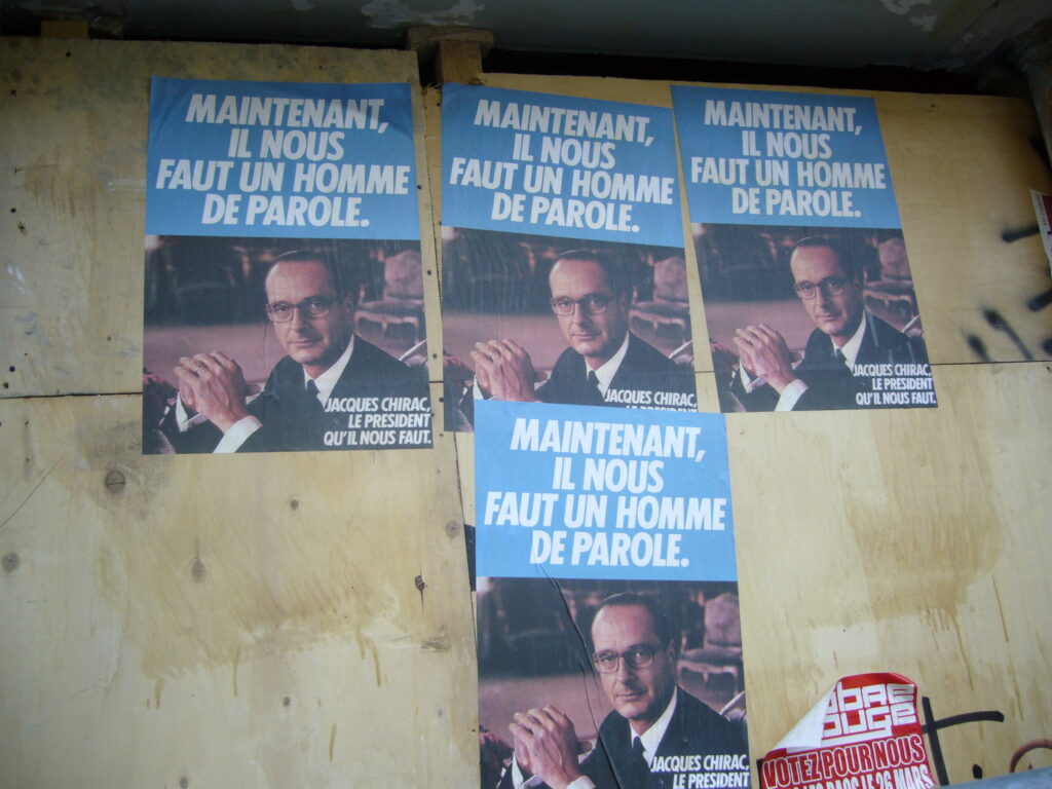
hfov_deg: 52.6
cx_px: 526
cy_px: 394
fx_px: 1064
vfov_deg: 40.7
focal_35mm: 35
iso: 80
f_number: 2.8
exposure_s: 1/160
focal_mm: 5.8
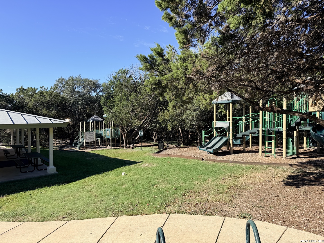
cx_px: 162
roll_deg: +0.1
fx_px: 225
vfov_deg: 56.8
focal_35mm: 24
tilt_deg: -0.3
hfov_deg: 71.6
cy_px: 122
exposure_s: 1/2611
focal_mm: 6.76
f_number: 1.78
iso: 80
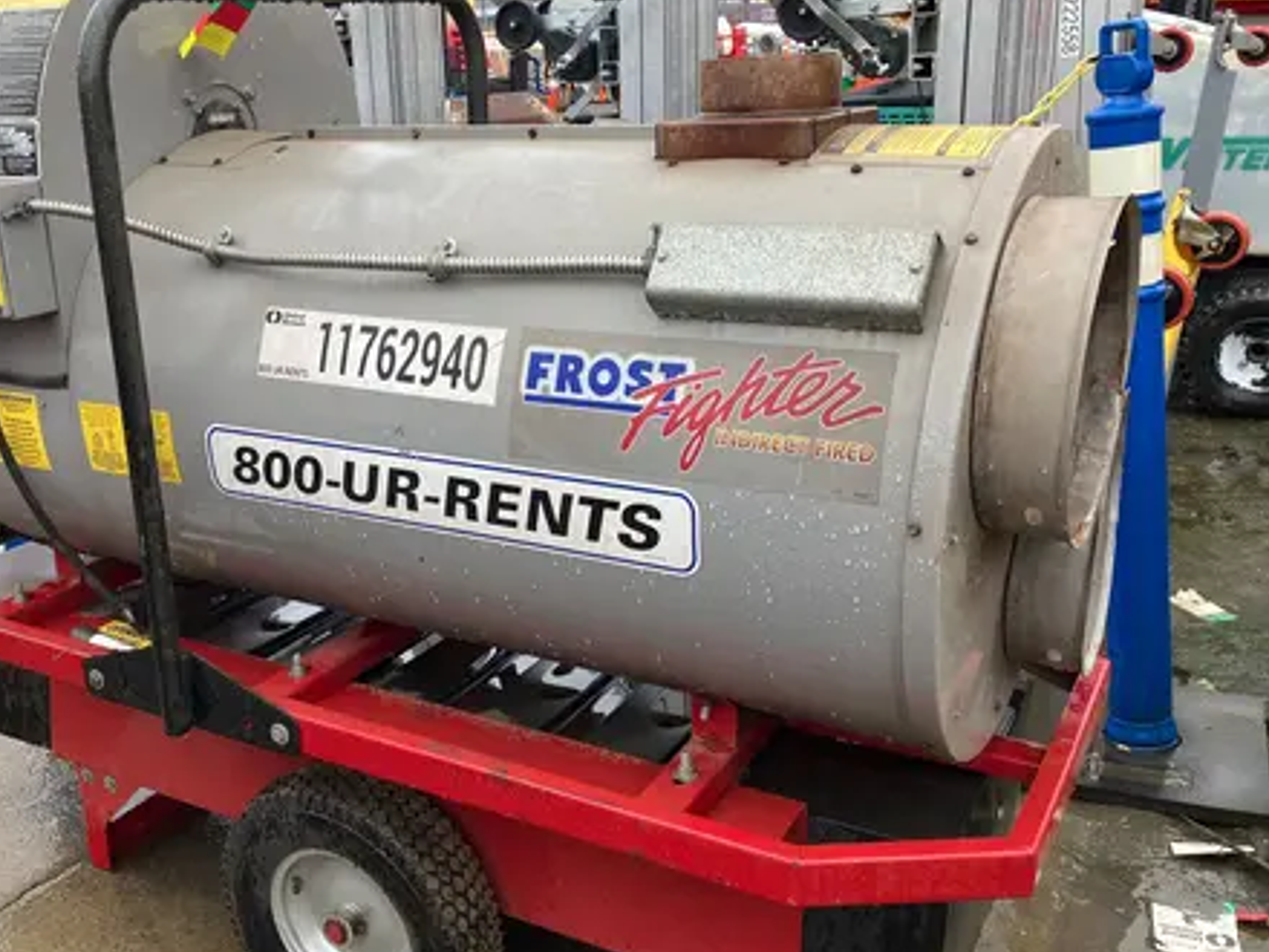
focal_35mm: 35
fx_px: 1283
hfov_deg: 52.2
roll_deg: +4.6
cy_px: 495
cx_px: 493
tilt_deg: -16.6
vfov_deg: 40.7
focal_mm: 3.99
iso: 40
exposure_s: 1/121
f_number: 1.8
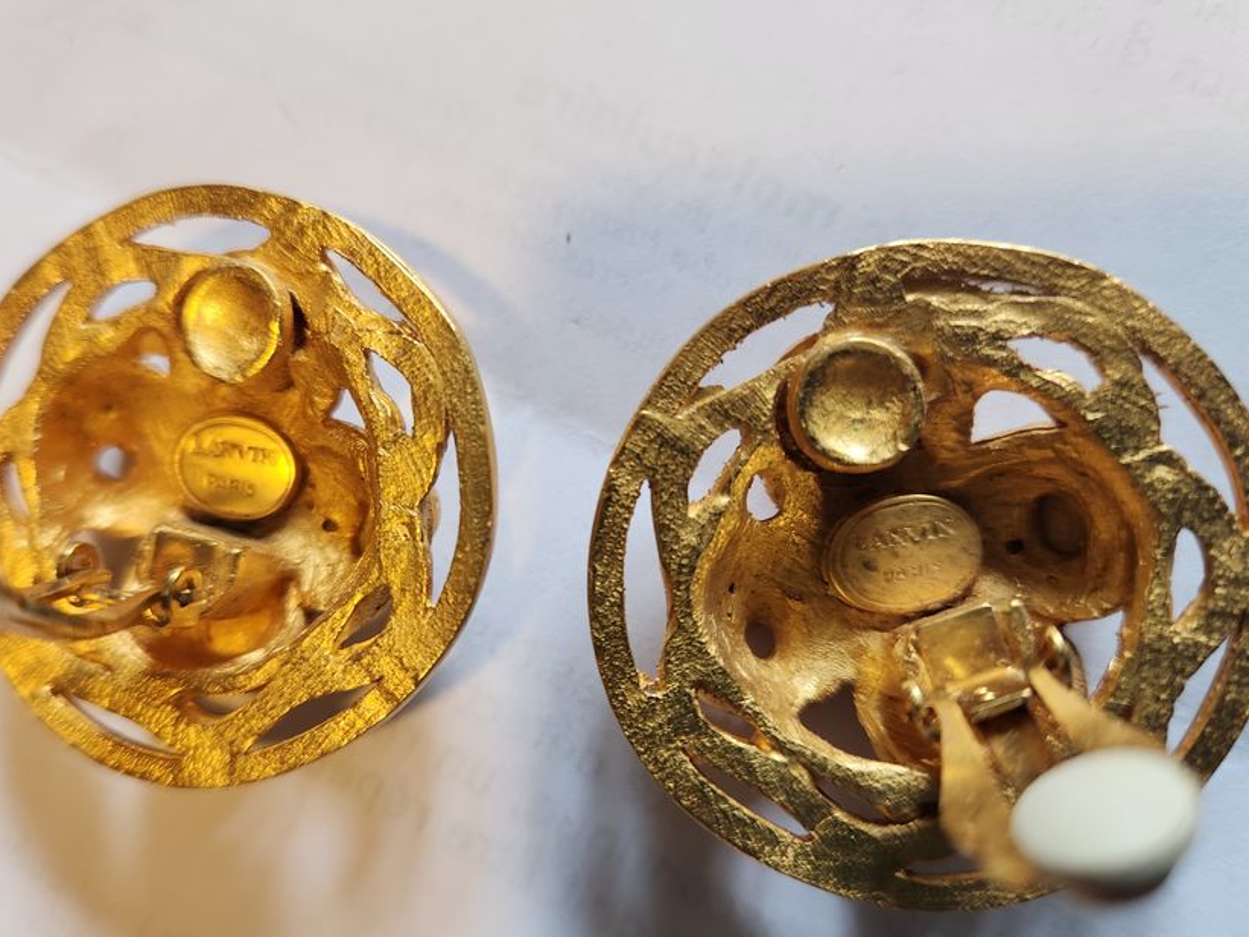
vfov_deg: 49.7
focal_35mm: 28
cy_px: 499
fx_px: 1010
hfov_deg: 63.2
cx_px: 548
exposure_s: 1/100
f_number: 1.8
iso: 125
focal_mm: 5.4
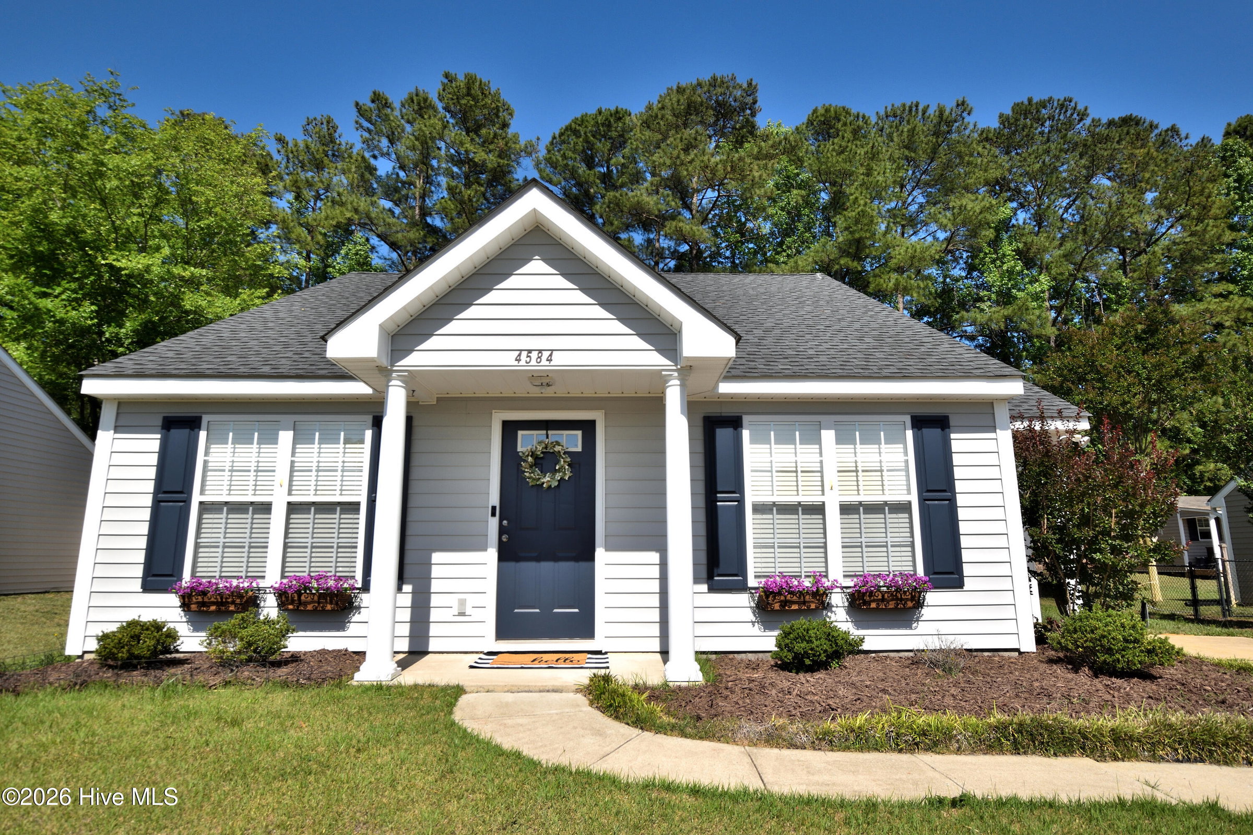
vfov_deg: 59.5
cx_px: 626
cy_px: 418
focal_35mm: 21
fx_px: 731
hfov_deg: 81.2
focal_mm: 14
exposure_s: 1/200
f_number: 13
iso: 100
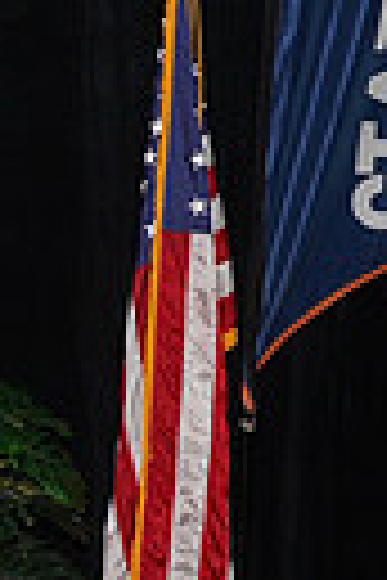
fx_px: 2322
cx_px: -792
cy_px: 259
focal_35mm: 144
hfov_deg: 8.1
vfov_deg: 14.2
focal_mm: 32
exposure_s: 1/200
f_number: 9
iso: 500
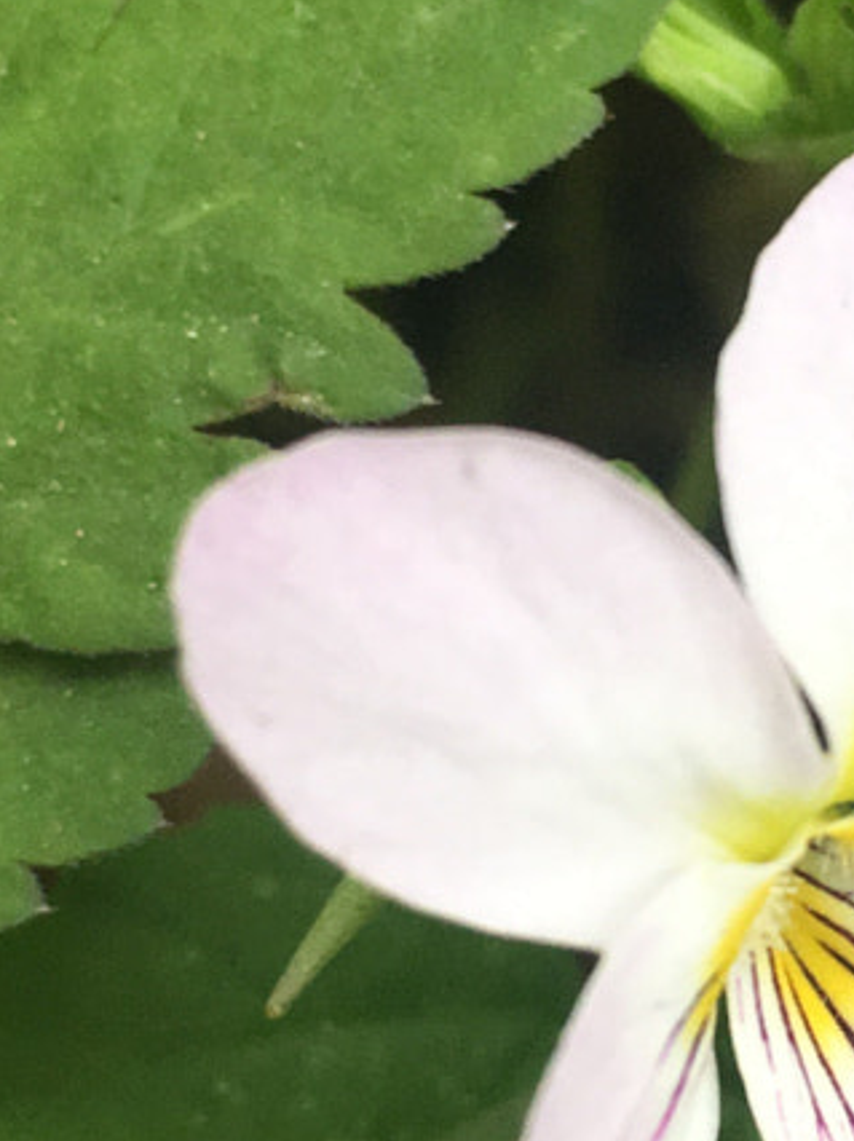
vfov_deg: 18.1
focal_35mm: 109
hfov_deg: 13.5
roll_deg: +4.7
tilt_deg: -41.5
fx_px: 3589
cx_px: 723
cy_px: 587
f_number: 2.2
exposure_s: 1/120
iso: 40
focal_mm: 4.15
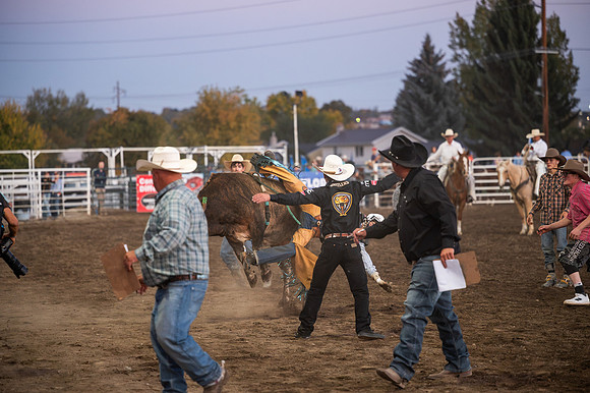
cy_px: 196
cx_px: 295
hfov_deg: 16.6
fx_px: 2027
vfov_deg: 11.1
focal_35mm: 124
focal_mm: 120
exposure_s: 1/640
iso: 1250
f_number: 2.8
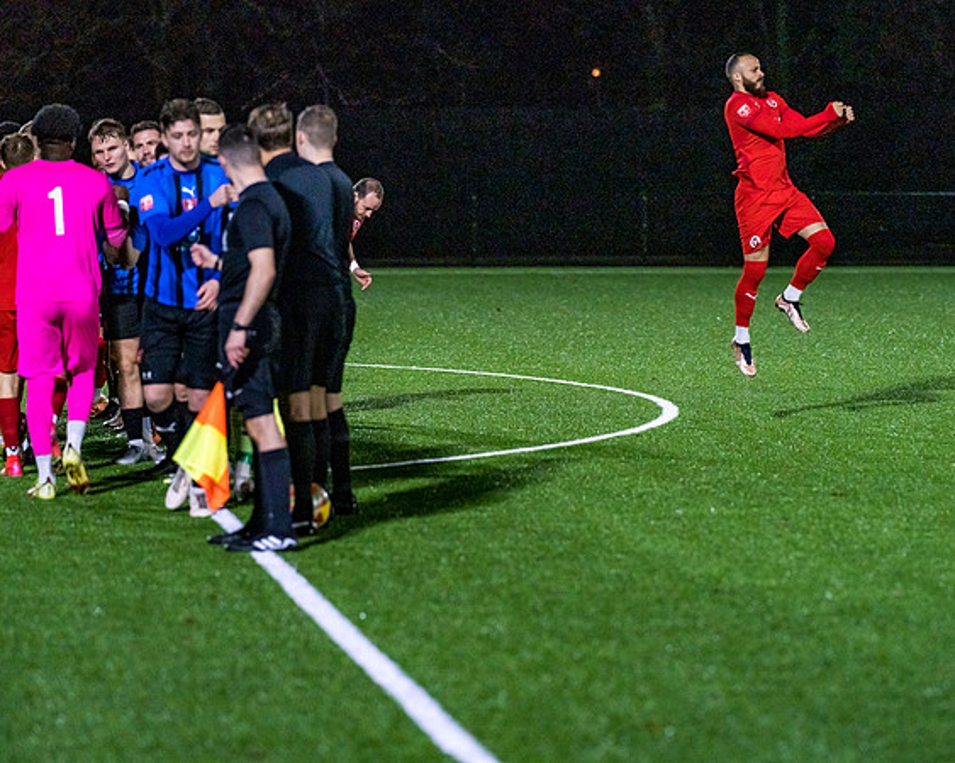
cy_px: 387
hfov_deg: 12.2
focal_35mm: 159
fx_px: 4482
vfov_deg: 9.7
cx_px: 591
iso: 8000
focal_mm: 135
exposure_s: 1/1250
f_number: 2.5
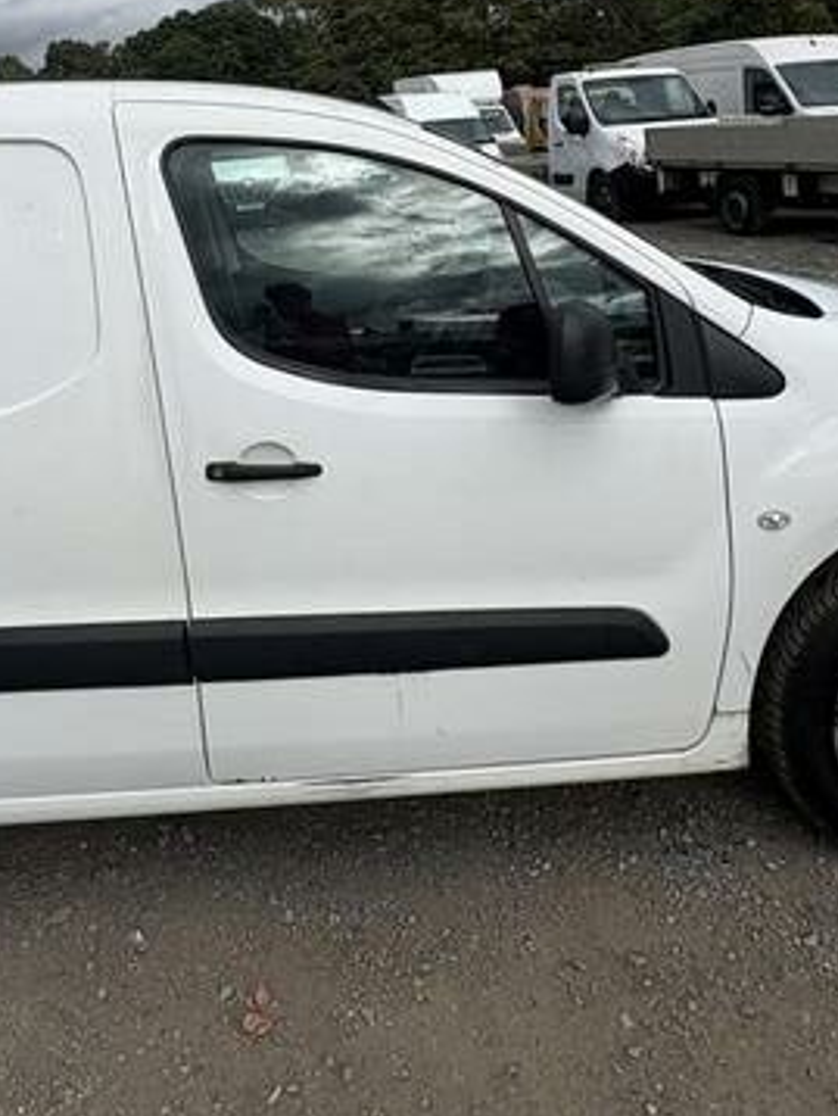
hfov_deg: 40.1
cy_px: 153
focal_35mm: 35
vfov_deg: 48.2
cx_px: 262
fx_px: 1128
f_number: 2.2
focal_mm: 2.22
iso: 50
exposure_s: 1/2494
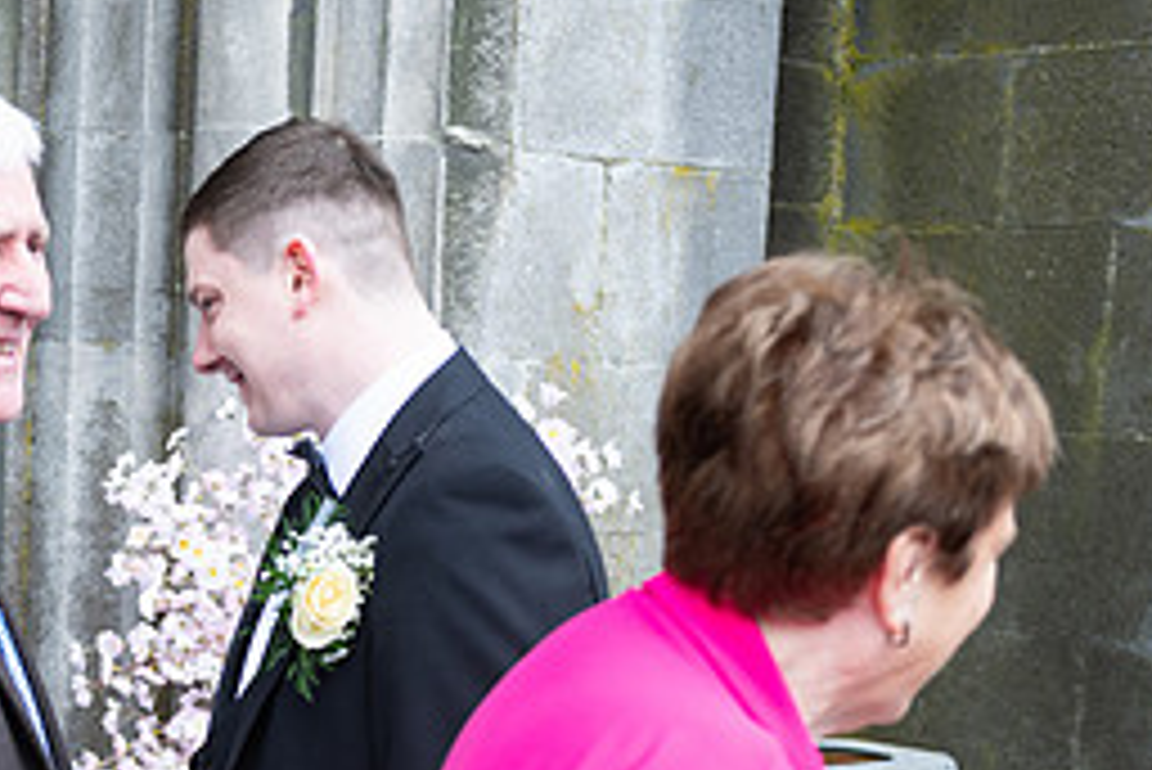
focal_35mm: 86
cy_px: 678
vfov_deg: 15.7
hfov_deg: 22.8
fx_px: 2753
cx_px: 40
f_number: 3.5
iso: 125
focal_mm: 38
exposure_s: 1/160
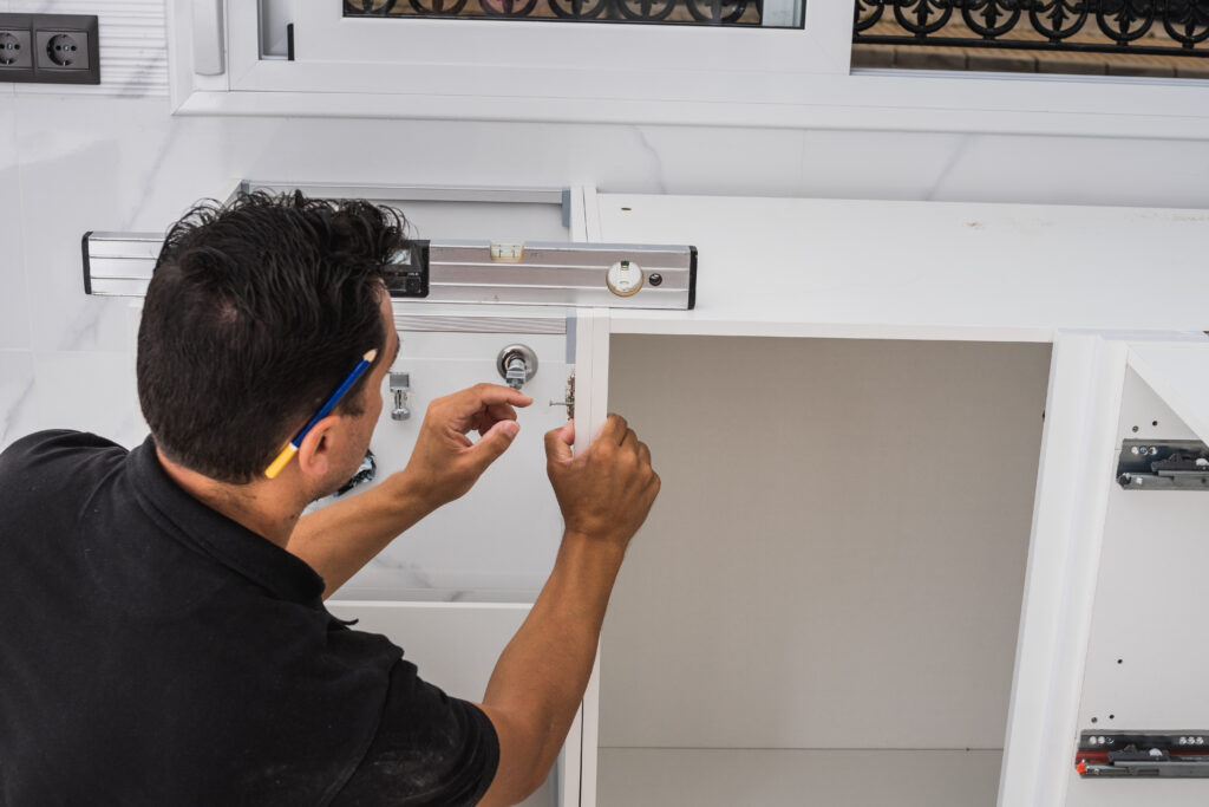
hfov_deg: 37.8
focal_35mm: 52
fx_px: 1763
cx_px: 604
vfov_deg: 25.8
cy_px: 404
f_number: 5.6
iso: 100
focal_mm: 35
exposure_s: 1/1250
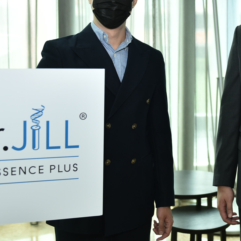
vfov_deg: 25.9
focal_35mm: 66
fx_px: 520
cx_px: 199
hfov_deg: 25.6
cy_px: 70
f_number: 2.8
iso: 400
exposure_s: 1/125
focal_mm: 29
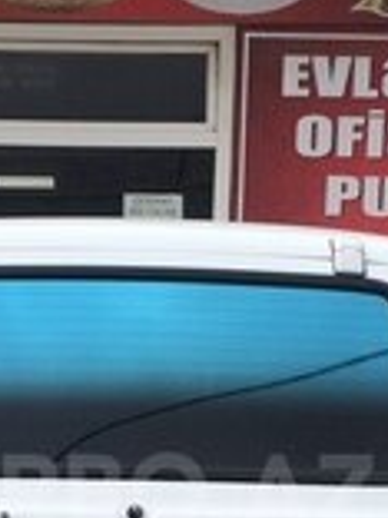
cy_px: 491
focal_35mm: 92
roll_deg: -1.3
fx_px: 1375
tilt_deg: -8.2
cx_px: 119
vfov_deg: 20.8
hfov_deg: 16.0
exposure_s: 1/1172
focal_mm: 4.15
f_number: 2.2
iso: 32
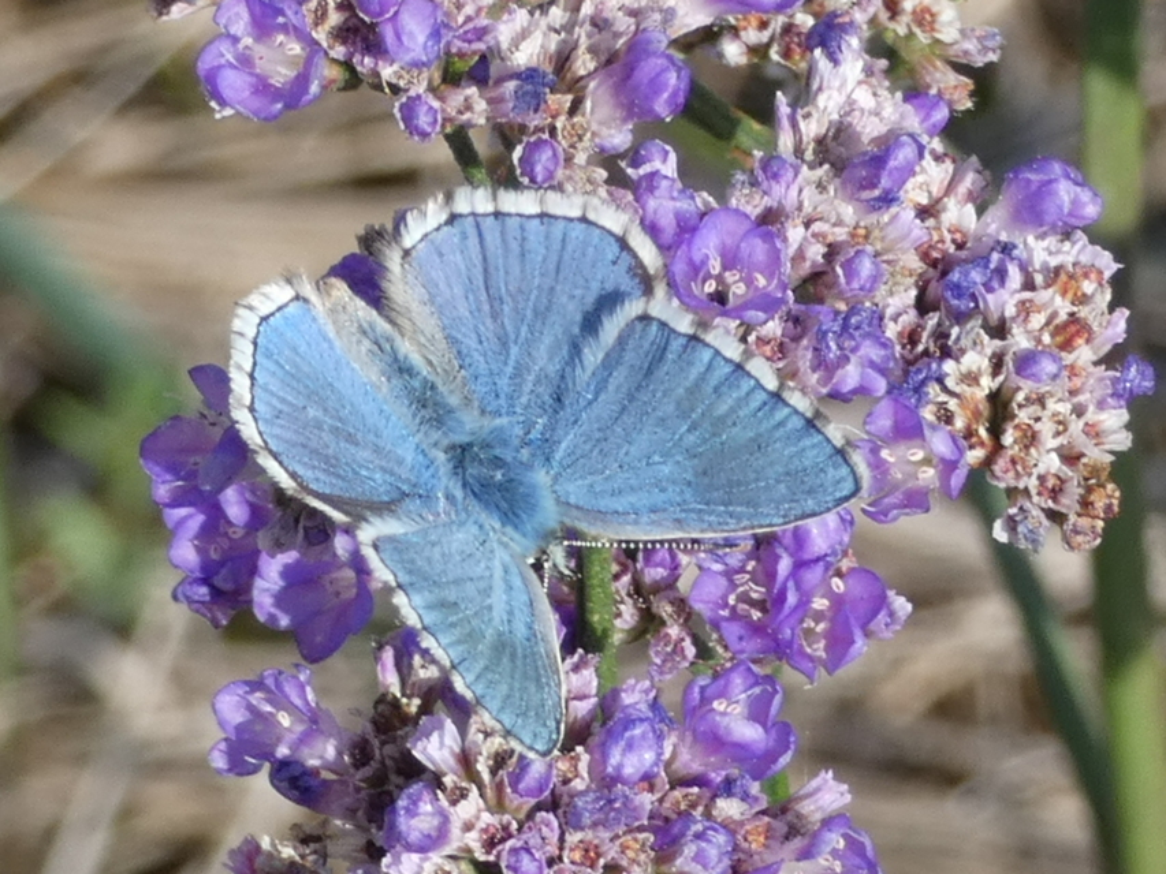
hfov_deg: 9.1
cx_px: 583
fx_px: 7310
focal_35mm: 217
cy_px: 437
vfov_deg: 6.8
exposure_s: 1/125
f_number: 5.5
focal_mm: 38.9
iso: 80
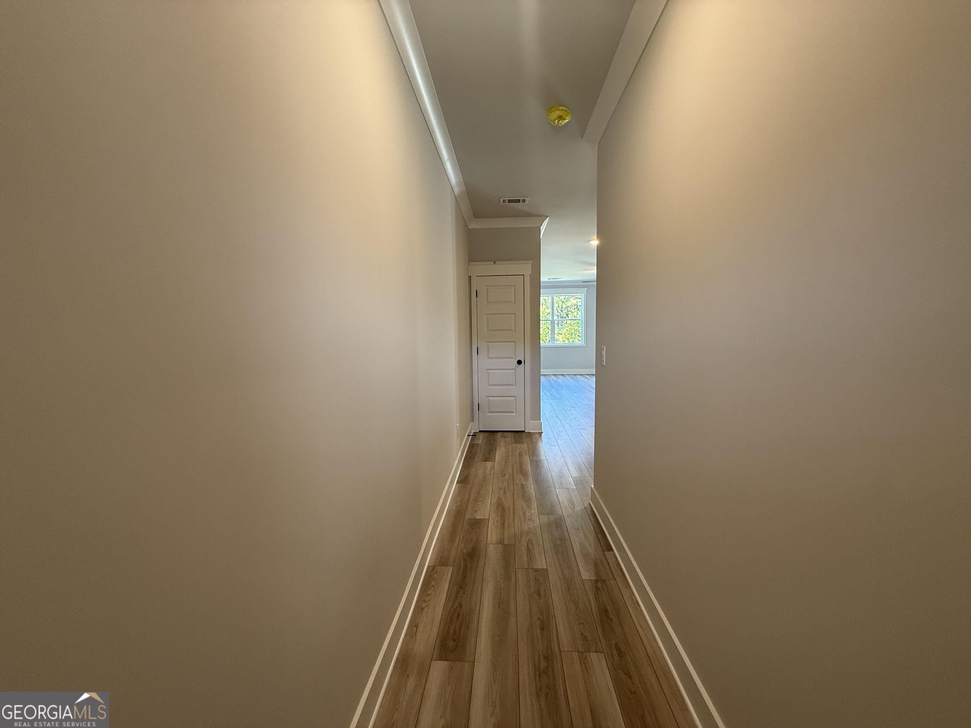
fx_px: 393
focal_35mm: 14
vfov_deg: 85.7
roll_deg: +0.8
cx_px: 486
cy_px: 364
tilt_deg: -4.3
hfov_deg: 102.1
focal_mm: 2.22
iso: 250
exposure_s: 1/120
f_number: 2.2
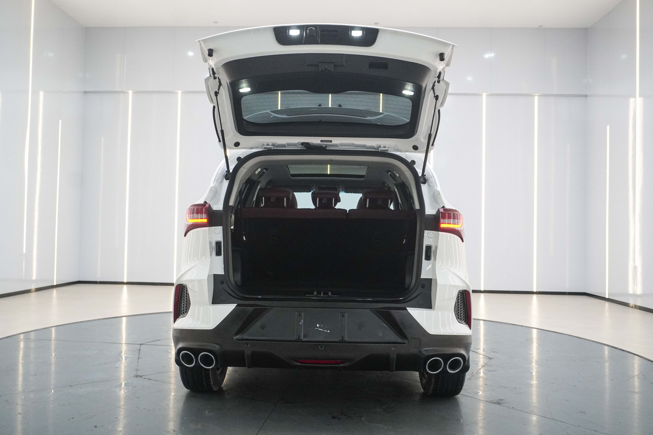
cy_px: 218
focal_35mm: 32
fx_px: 571
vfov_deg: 41.7
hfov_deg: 59.5
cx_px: 326
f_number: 6.3
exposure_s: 1/80
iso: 1600
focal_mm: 21
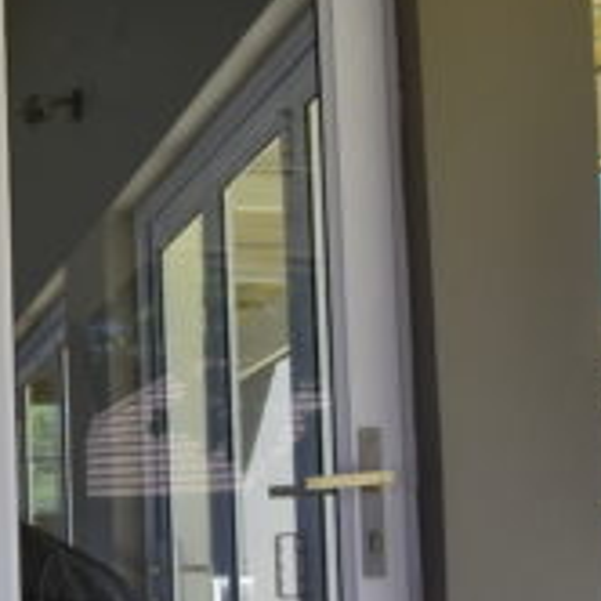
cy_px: 558
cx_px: -405
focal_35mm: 92
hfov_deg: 16.5
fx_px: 1807
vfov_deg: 18.5
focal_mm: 20
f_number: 8
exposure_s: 1/60
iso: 100
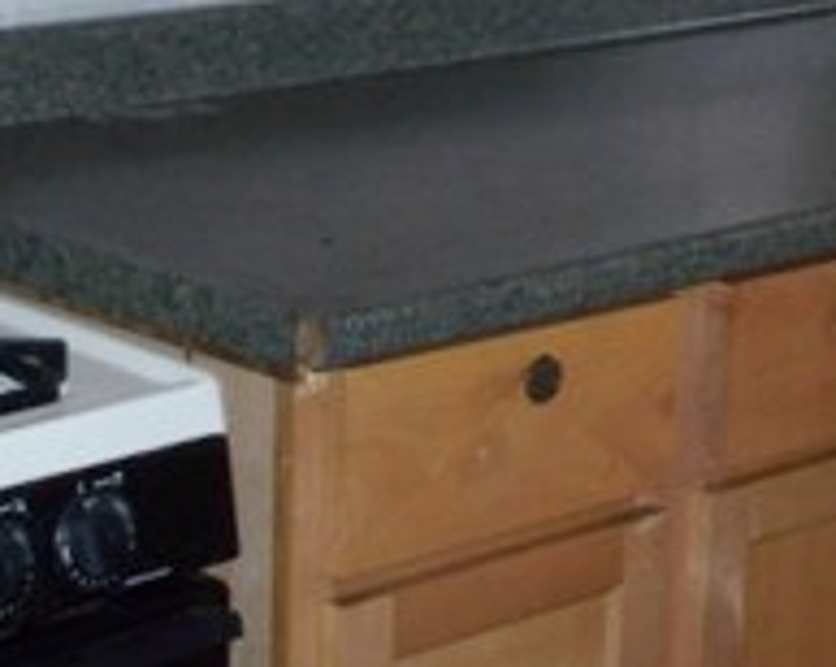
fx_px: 2966
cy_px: 169
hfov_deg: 16.0
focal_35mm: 120
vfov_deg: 12.8
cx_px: 589
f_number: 3.4
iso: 200
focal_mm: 7.9
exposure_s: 1/30
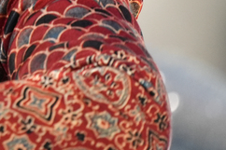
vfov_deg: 0.5
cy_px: -120
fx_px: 16831
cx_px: -156
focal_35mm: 2683
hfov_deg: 0.8
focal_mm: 600
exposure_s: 1/1000
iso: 1600
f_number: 4
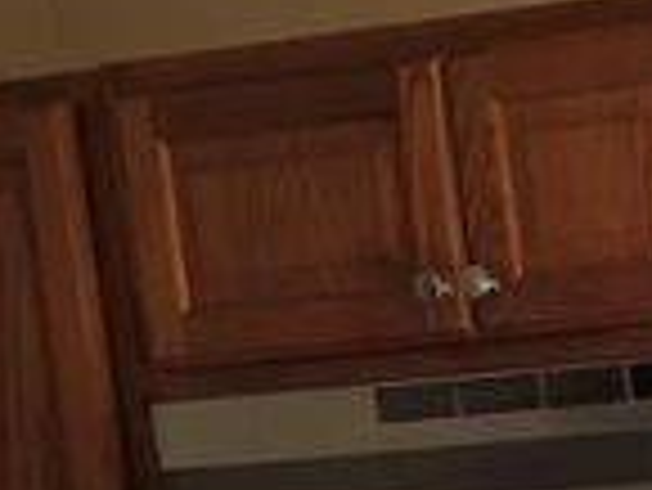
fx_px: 3054
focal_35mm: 162
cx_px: 1502
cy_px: 1016
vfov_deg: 8.6
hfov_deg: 10.6
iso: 100
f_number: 1.7
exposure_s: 1/120
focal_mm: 6.3
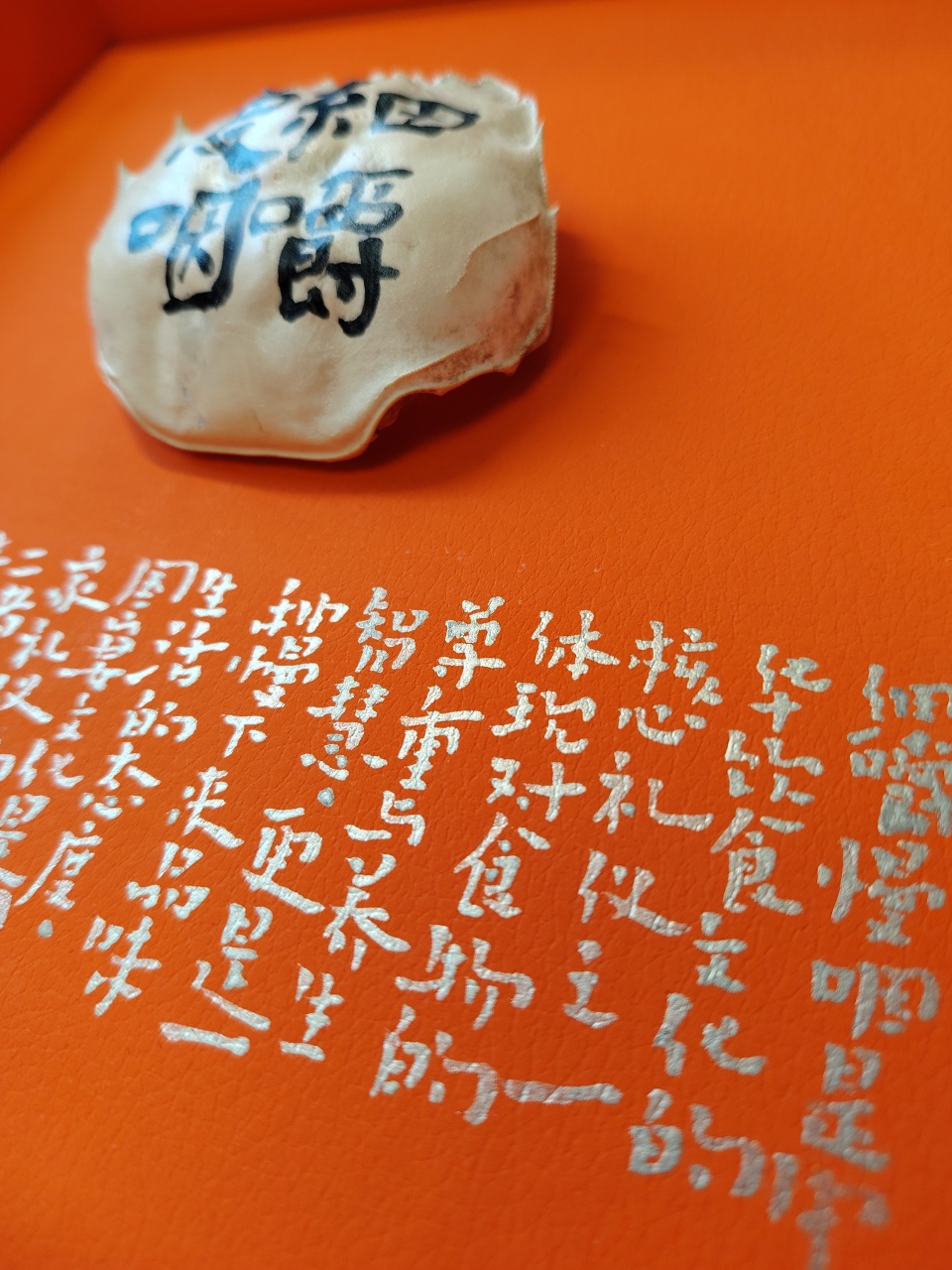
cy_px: 617
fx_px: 917
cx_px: 485
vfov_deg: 69.4
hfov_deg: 54.9
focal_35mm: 25
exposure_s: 1/100
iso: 369
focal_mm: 5.25
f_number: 1.75
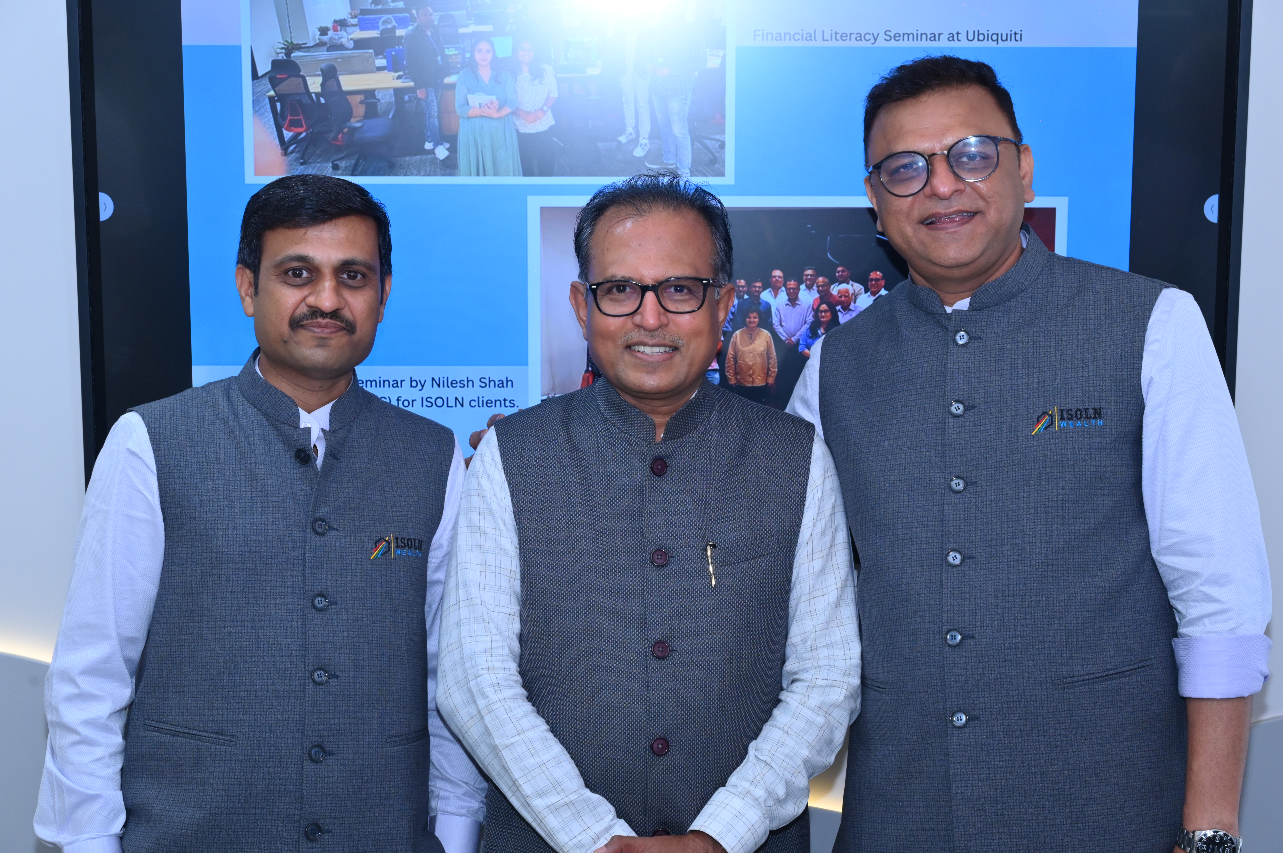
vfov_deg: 22.6
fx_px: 2137
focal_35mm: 60
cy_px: 426
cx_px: 642
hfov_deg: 33.4
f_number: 8
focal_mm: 60
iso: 1000
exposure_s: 1/160
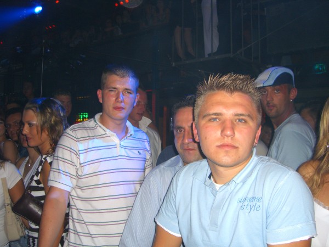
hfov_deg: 49.0
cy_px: 124
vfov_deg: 37.7
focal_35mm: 38
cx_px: 164
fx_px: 361
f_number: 2.8
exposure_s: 1/60
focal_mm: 7.9
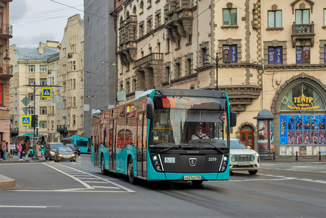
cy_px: 109
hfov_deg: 39.6
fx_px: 453
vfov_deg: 27.0
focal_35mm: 50
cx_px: 163
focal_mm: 50
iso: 320
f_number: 5
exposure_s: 1/800
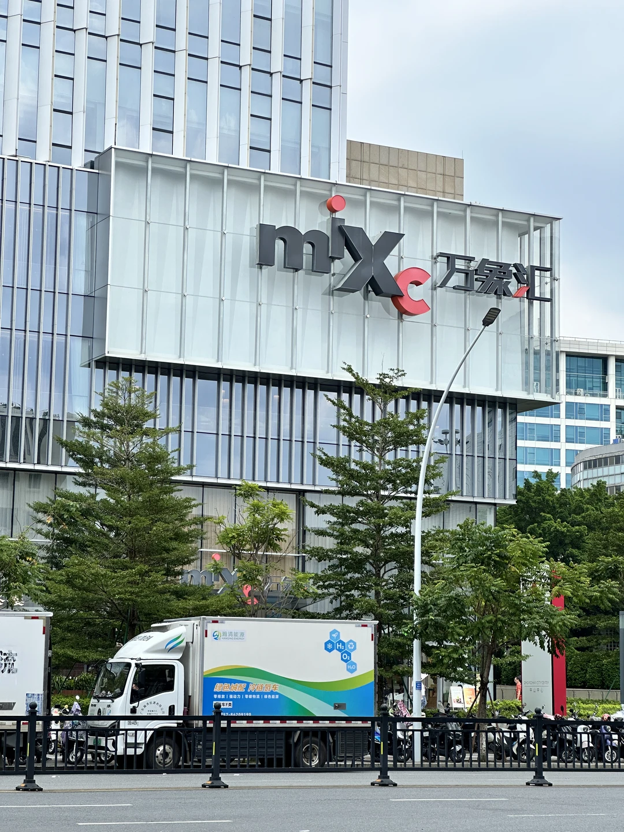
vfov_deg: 25.3
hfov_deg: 19.1
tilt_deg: +10.0
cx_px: 312
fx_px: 1851
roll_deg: -1.5
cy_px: 416
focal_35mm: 77
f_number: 2.8
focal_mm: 9
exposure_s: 1/704
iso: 32
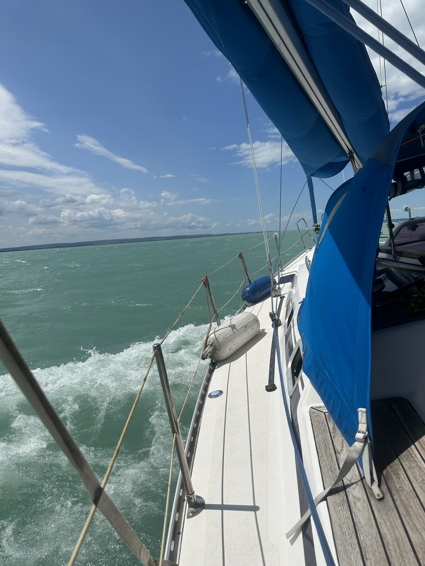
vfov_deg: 71.6
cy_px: 283
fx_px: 393
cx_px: 212
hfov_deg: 56.8
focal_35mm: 24
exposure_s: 1/13699
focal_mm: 6.86
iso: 80
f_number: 1.78
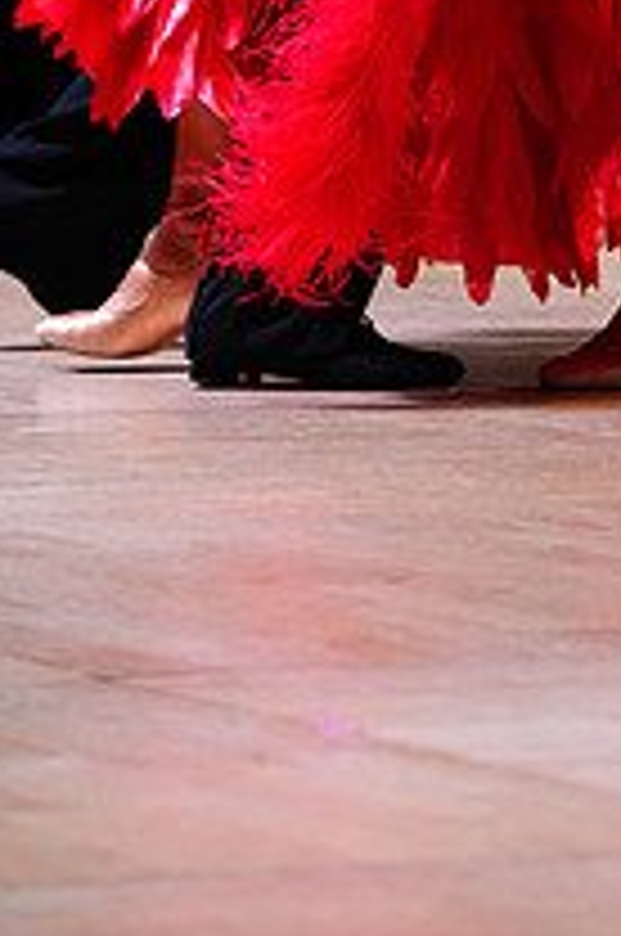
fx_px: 10150
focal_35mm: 391
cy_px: -266
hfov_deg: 3.5
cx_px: 547
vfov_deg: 5.3
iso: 2500
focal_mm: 140
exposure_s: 1/320
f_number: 4
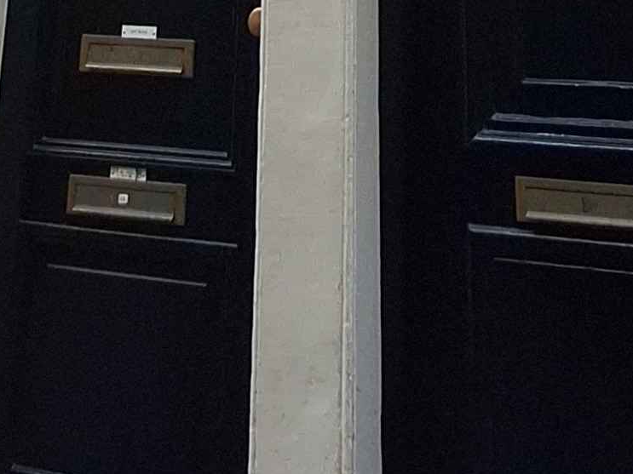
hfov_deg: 27.8
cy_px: -715
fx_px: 1280
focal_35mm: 70
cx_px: 342
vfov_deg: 13.7
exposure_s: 1/346
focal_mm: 1.74
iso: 40
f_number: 2.2
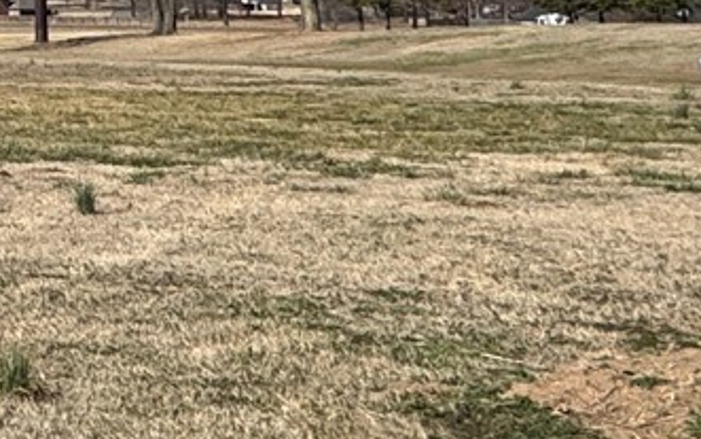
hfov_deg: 15.3
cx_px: -930
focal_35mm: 86
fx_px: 1643
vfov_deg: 14.6
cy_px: -123
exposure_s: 1/3106
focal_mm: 2.22
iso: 50
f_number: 2.2
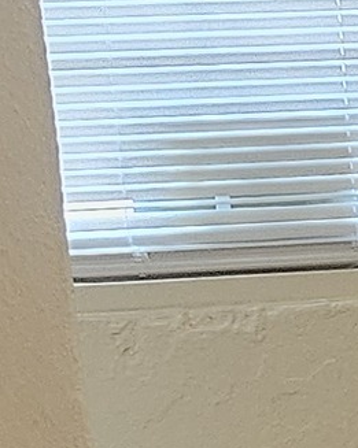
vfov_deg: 8.2
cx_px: 724
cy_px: 1166
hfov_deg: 7.1
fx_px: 2798
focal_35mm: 211
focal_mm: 5.4
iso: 800
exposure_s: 1/120
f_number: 1.8
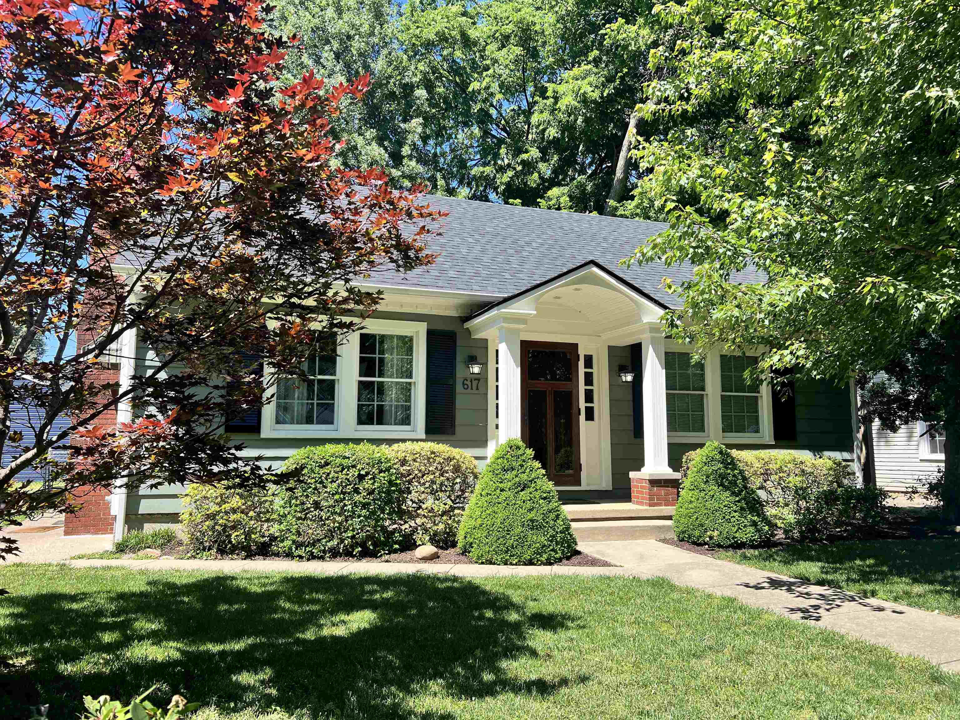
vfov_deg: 53.1
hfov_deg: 67.3
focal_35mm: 26
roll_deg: +0.0
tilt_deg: +7.0
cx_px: 480
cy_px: 360
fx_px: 721
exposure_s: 1/1344
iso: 50
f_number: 1.5
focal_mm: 5.7
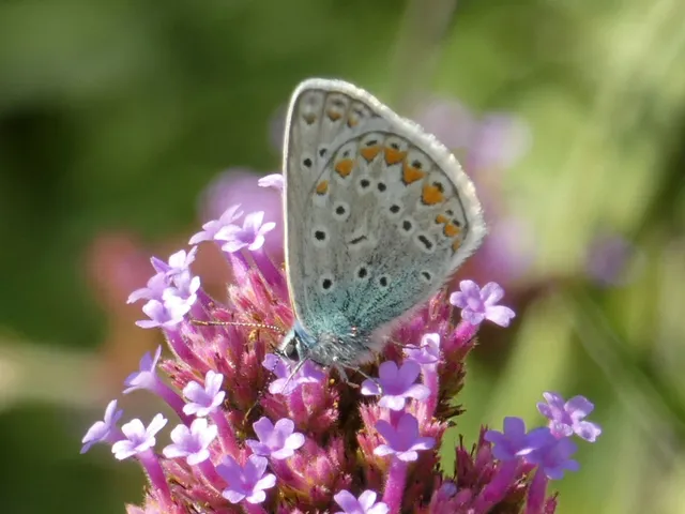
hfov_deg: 6.0
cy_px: 257
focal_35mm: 329
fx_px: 6510
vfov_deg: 4.5
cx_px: 342
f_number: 5.6
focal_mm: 58.9
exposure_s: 1/80
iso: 80
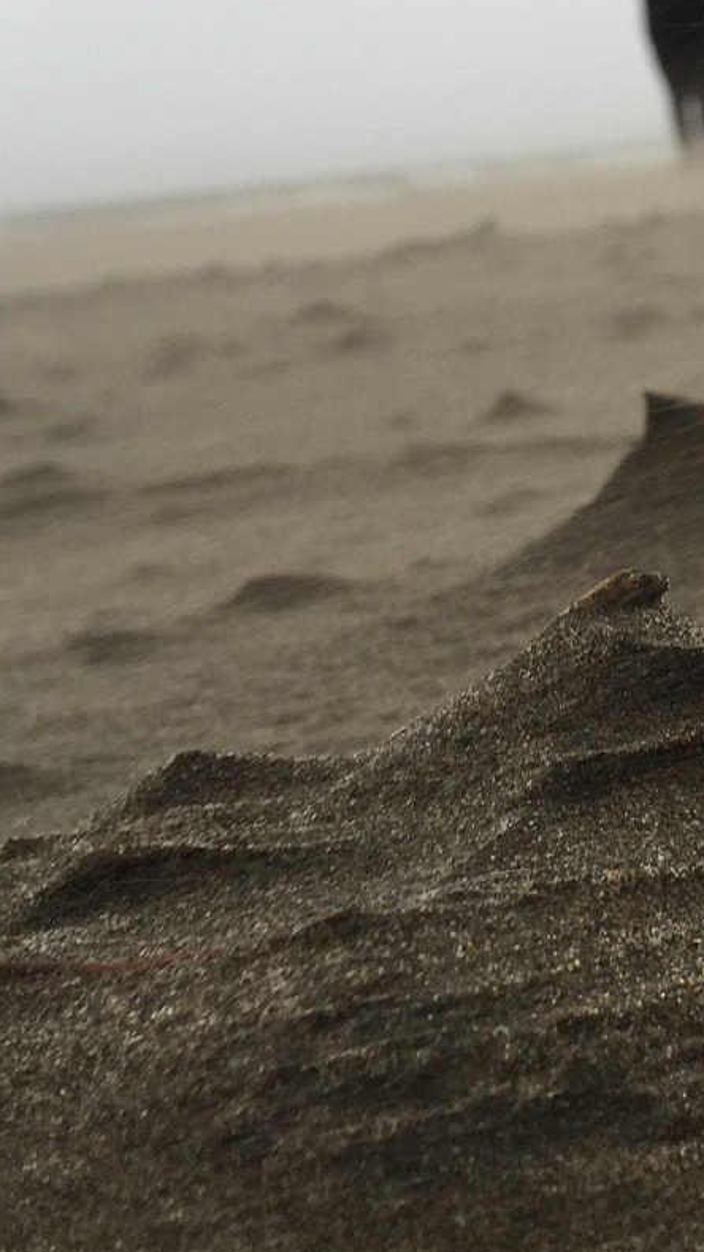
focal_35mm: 64
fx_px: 2125
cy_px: 640
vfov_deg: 32.8
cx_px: 785
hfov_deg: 18.1
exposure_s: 1/163
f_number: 2.2
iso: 32
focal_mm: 4.15
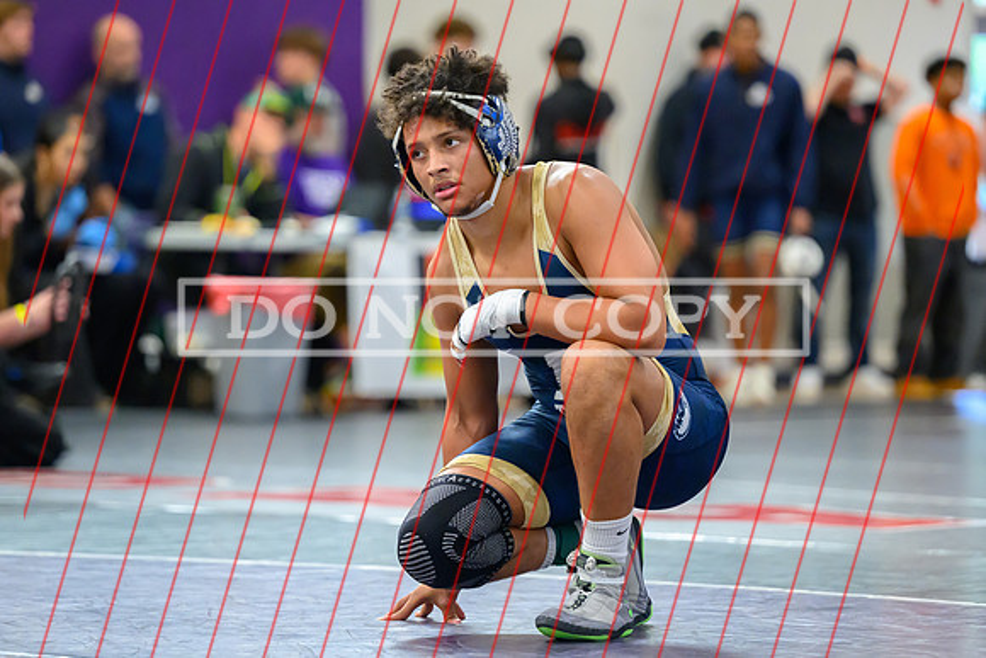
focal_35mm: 192
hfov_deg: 10.7
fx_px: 5257
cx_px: 473
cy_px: 263
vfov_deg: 7.2
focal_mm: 160
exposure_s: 1/800
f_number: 2.8
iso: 5000
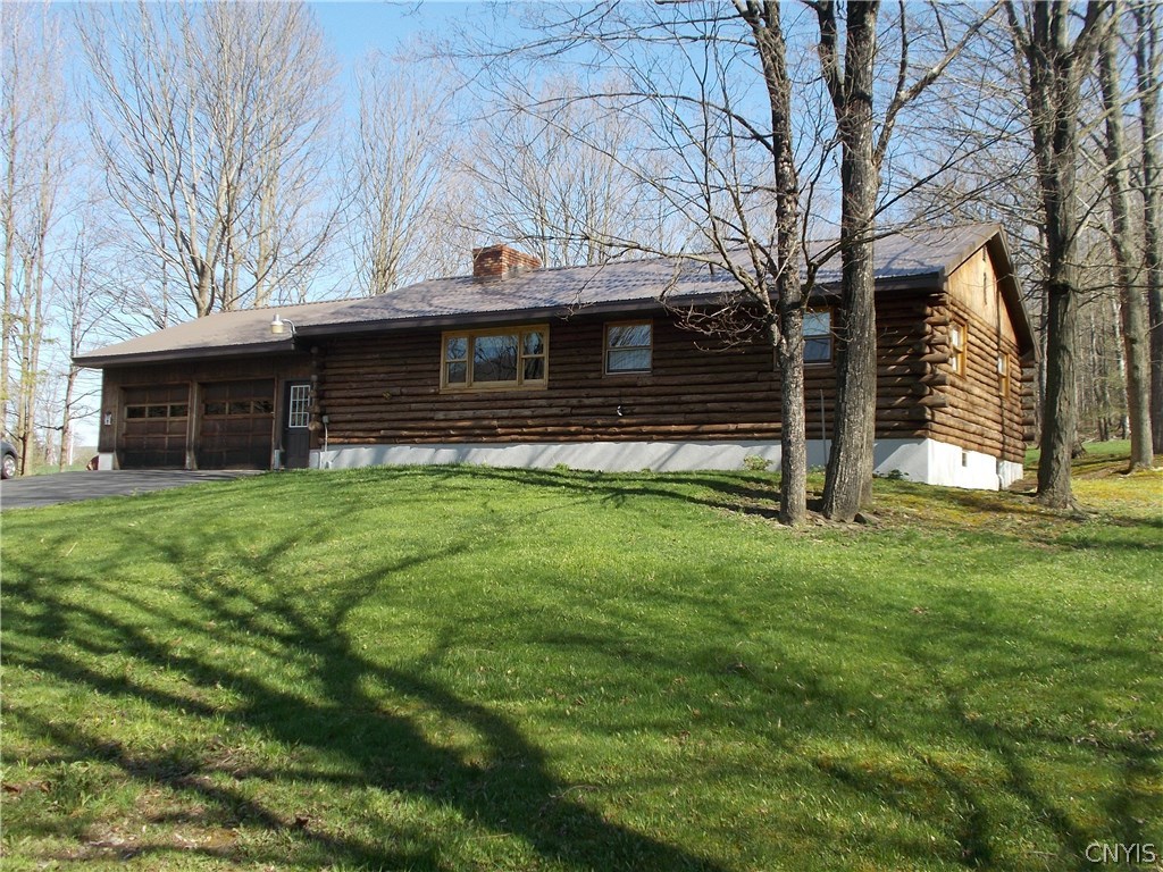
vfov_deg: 41.8
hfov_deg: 54.0
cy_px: 436
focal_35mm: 34
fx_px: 1142
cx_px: 582
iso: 80
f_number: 3.6
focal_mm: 6
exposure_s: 1/250
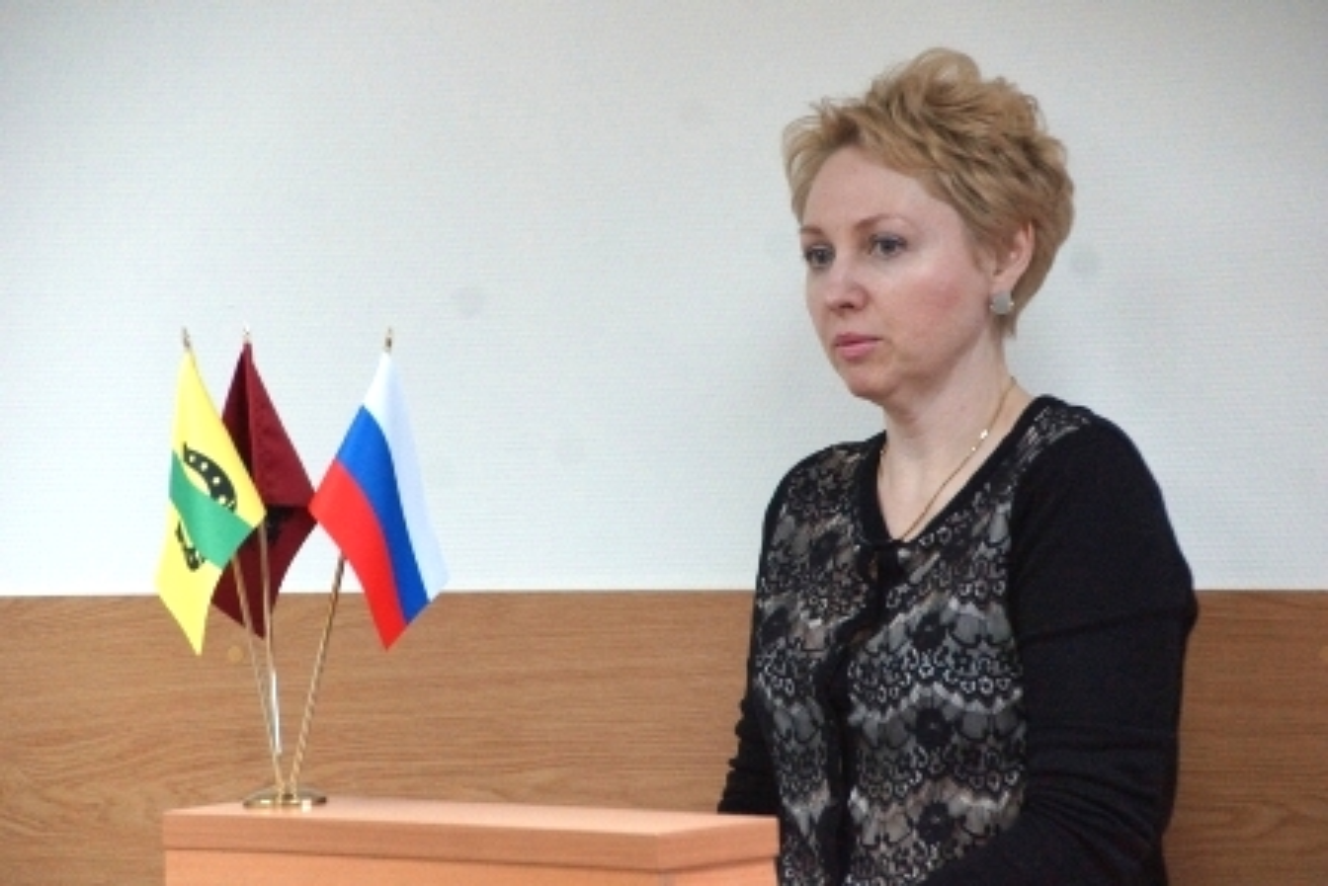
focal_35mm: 202
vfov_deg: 6.8
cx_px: 664
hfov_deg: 10.2
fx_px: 7472
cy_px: 443
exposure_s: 1/100
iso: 2000
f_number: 6.3
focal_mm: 135
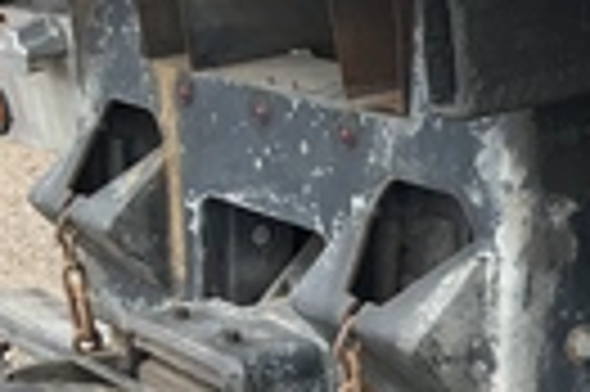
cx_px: 694
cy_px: 347
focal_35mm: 92
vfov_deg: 14.7
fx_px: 1506
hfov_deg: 20.8
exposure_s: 1/450
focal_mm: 3
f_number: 1.8
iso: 25
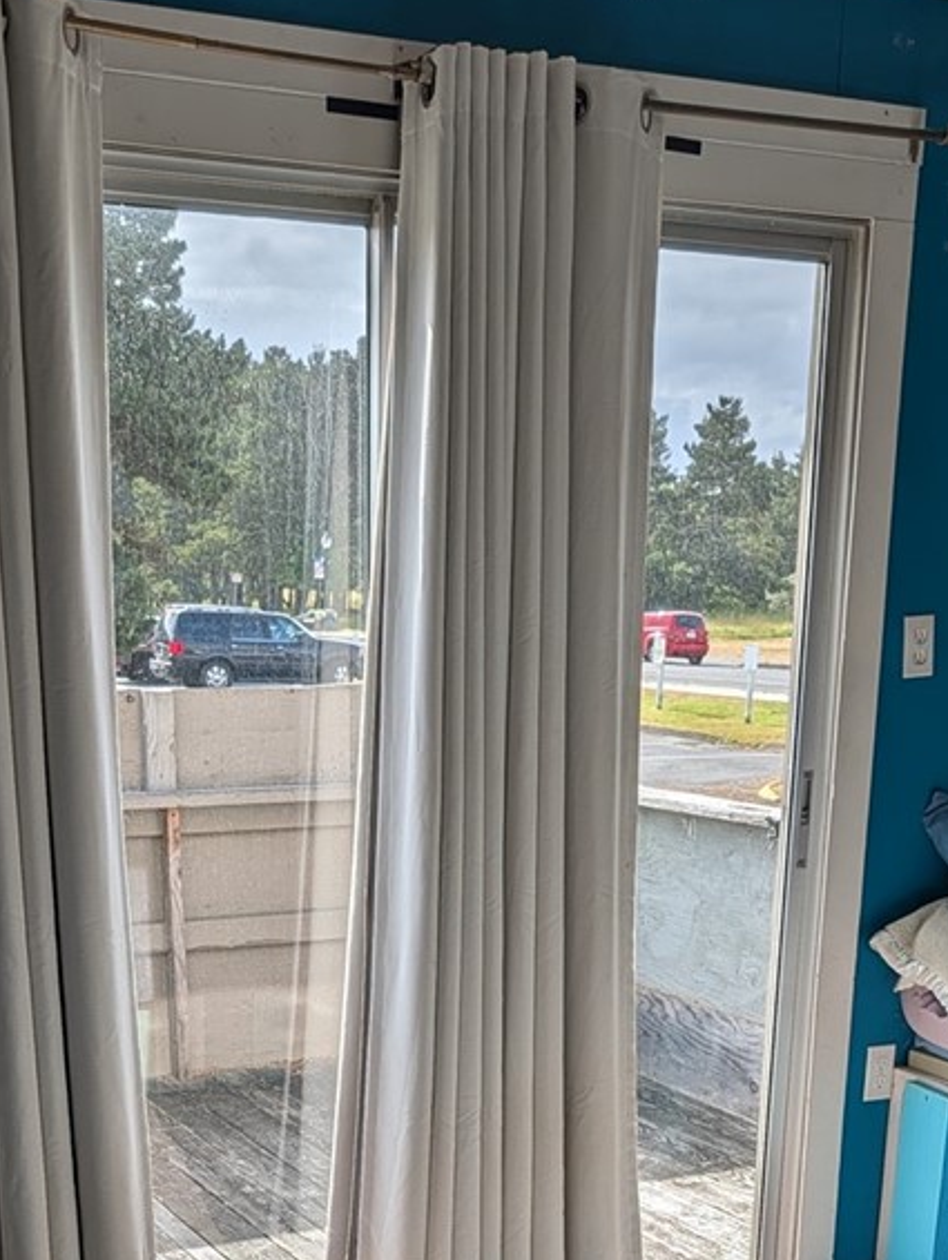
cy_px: 1162
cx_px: 414
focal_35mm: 51
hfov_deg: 28.6
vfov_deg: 35.0
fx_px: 1859
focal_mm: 6.9
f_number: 1.68
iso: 19
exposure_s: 1/4386
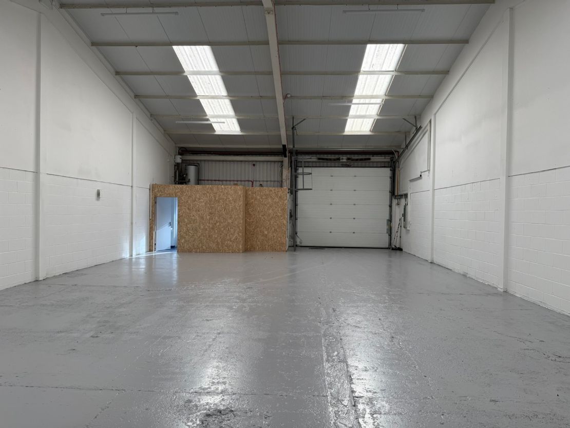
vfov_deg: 56.8
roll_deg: -0.7
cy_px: 214
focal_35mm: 24
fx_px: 395
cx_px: 285
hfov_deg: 71.6
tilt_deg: -0.5
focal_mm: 6.76
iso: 100
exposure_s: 1/412
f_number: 1.78
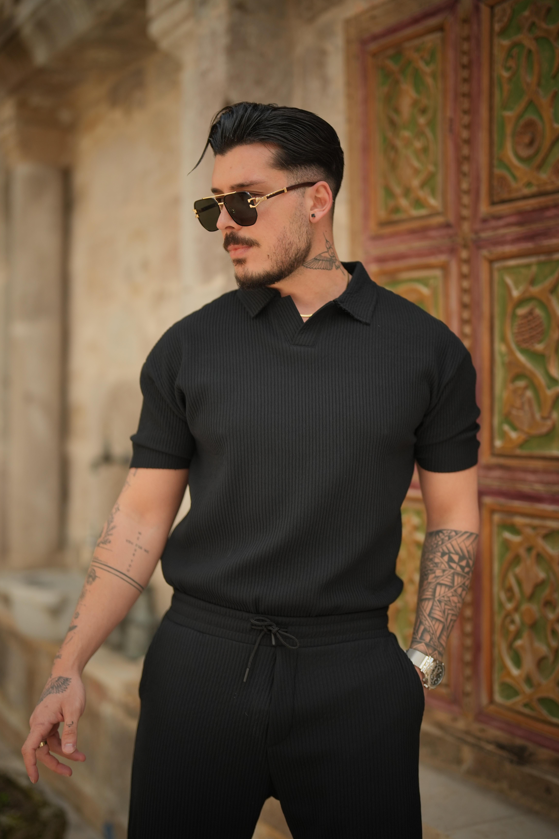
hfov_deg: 26.5
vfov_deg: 38.9
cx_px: 282
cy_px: 421
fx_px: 1188
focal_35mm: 51
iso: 320
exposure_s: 1/1000
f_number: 1.2
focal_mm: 50
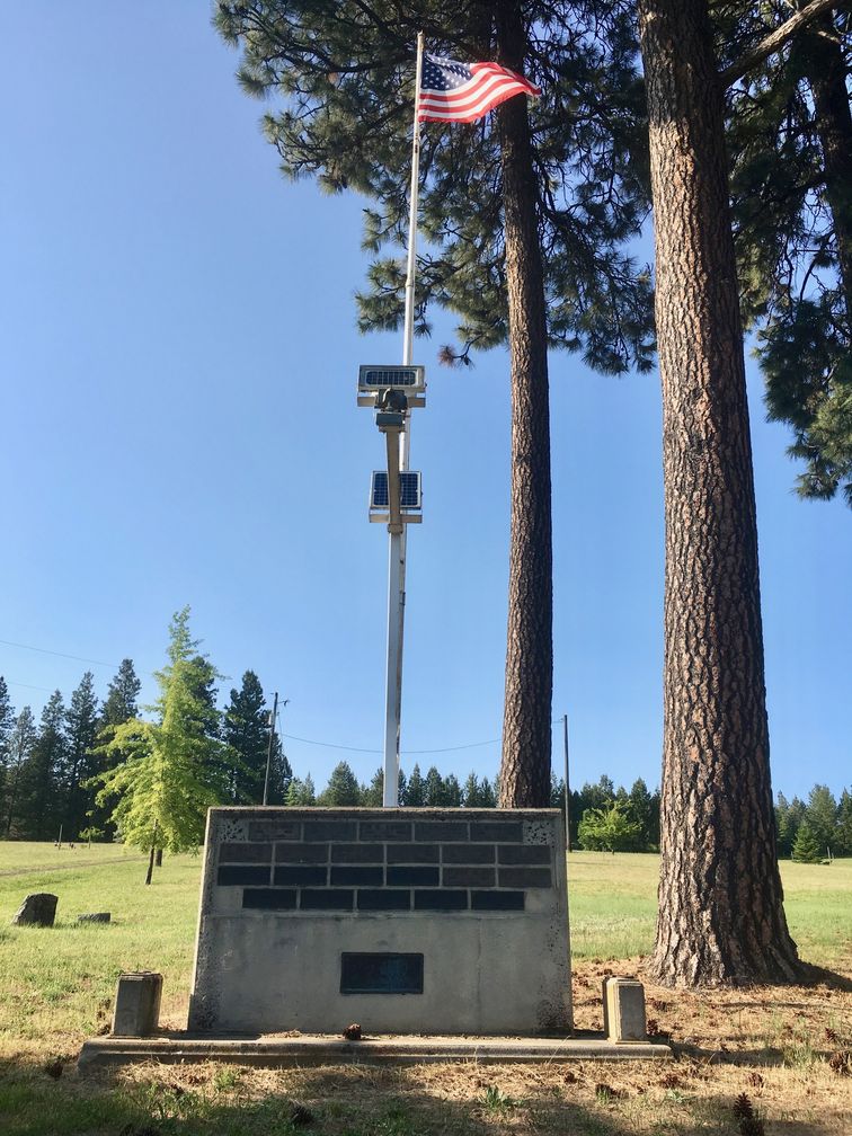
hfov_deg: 48.2
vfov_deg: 61.7
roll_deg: +1.1
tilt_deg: +21.3
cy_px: 568
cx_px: 426
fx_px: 952
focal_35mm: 29
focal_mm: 4.15
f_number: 2.2
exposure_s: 1/1068
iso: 25
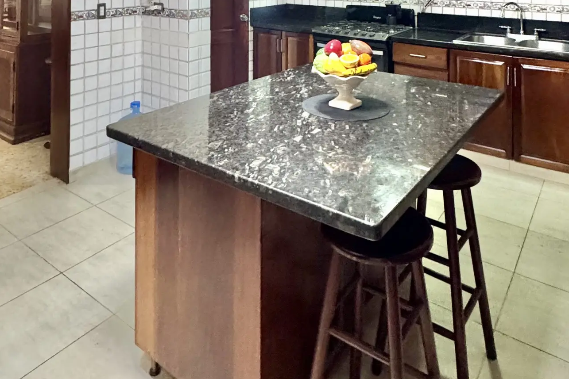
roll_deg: +0.3
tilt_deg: +0.9
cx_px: 279
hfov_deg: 63.6
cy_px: -44
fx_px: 458
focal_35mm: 29
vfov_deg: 37.3
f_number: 2.2
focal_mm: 2.22
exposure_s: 1/60
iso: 400
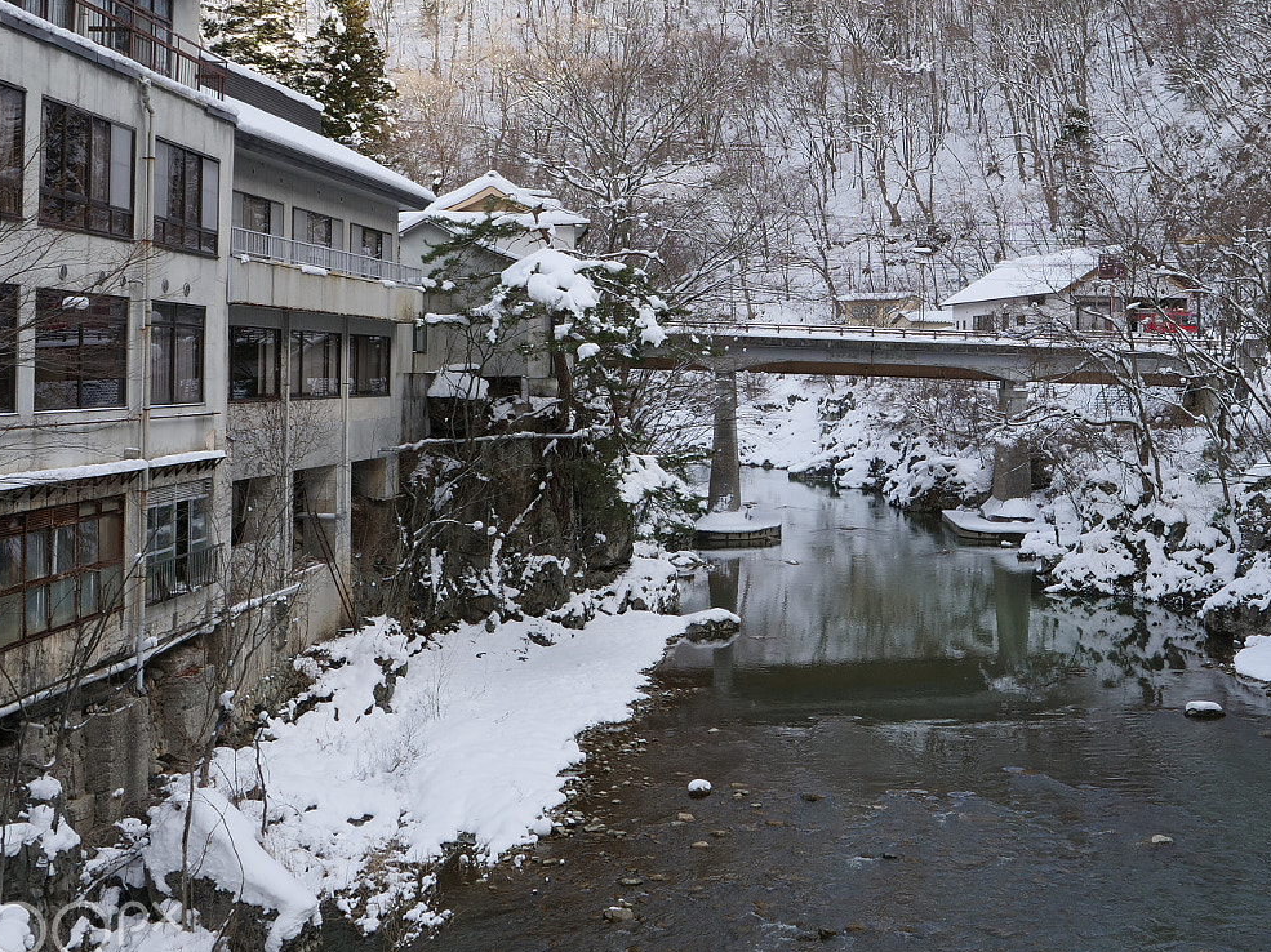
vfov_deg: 36.5
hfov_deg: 46.7
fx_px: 1431
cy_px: 326
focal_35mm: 39
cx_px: 894
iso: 200
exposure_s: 1/200
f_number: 5.6
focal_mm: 12
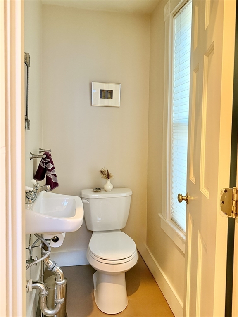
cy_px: 158
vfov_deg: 71.6
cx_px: 119
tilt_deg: -6.6
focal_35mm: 24
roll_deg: -0.2
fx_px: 220
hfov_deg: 56.8
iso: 640
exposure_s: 1/60
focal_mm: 6.76
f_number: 1.78
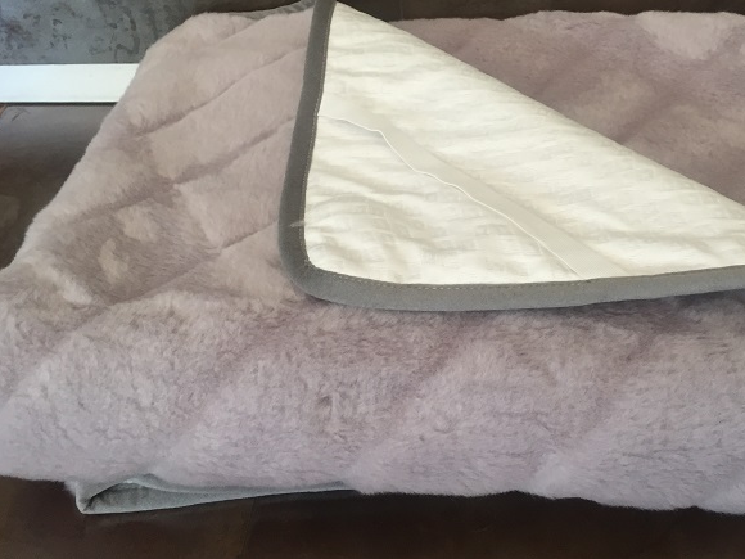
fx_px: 861
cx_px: 465
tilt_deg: -35.2
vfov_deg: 35.6
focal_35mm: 40
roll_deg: +0.2
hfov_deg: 46.4
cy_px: 188
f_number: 2.2
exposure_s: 1/33
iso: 40
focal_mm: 4.15
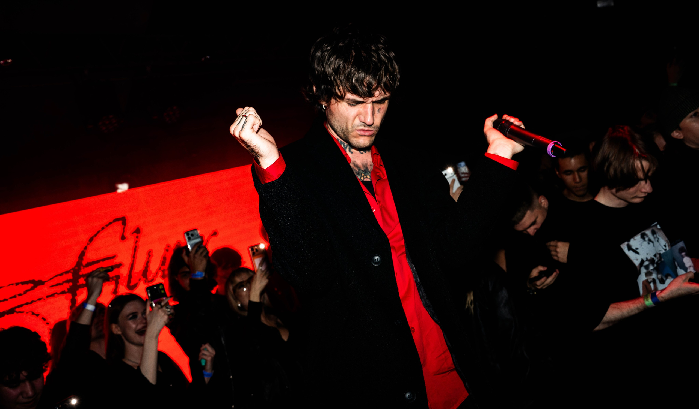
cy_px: 176
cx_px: 350
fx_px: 544
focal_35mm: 29
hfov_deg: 65.5
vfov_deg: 41.2
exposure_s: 1/125
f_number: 5.6
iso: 800
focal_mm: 28
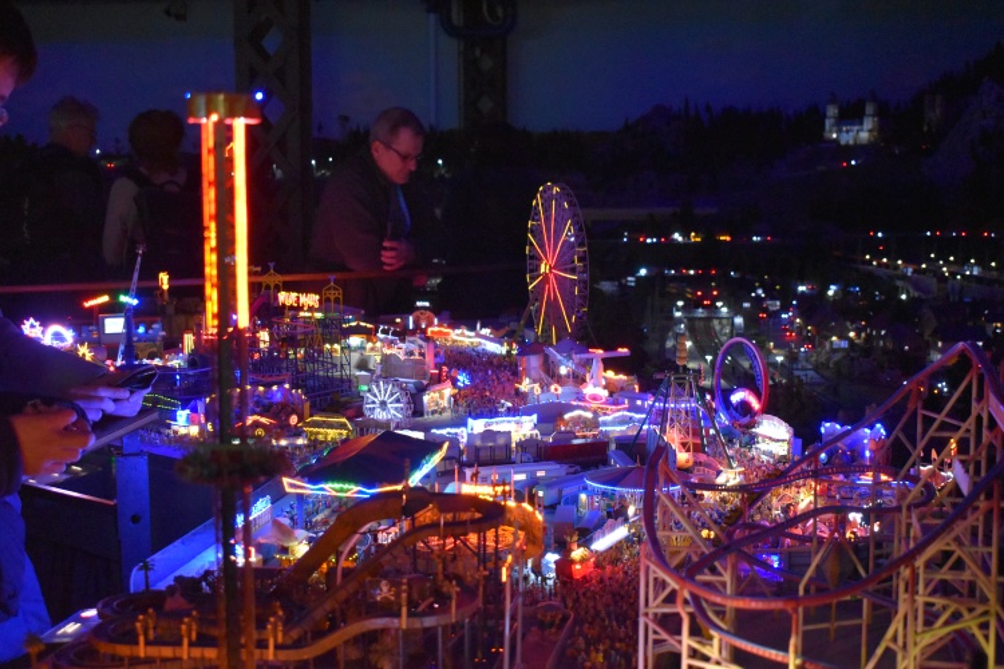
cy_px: 334
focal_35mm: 52
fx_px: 1464
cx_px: 502
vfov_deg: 25.8
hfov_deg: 37.9
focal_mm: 35
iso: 7200
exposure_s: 1/60
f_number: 4.5
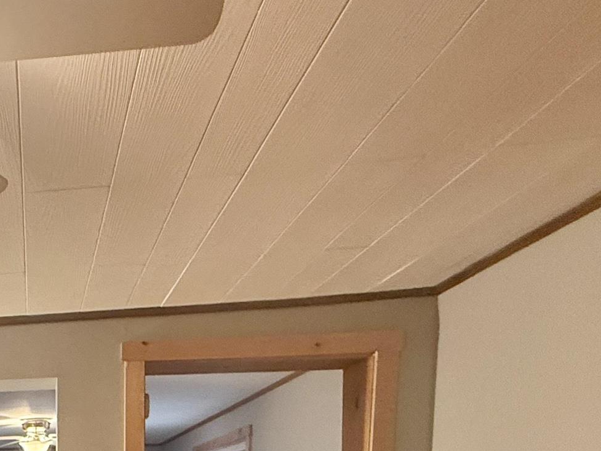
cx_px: -103
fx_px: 764
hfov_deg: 35.0
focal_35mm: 44
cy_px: 546
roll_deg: +0.8
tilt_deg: -1.9
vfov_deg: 28.5
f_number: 2.2
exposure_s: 1/60
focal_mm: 2.22
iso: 400
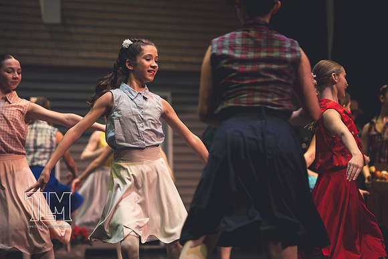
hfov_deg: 20.0
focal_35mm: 102
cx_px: 194
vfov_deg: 13.4
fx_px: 1100
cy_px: 130
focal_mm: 102
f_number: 2.8
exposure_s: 1/250
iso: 1100
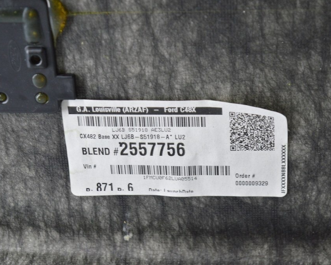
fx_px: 916
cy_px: 132
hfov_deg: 20.5
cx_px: 140
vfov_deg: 16.4
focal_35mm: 94
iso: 800
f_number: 5.6
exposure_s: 1/50
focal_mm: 55
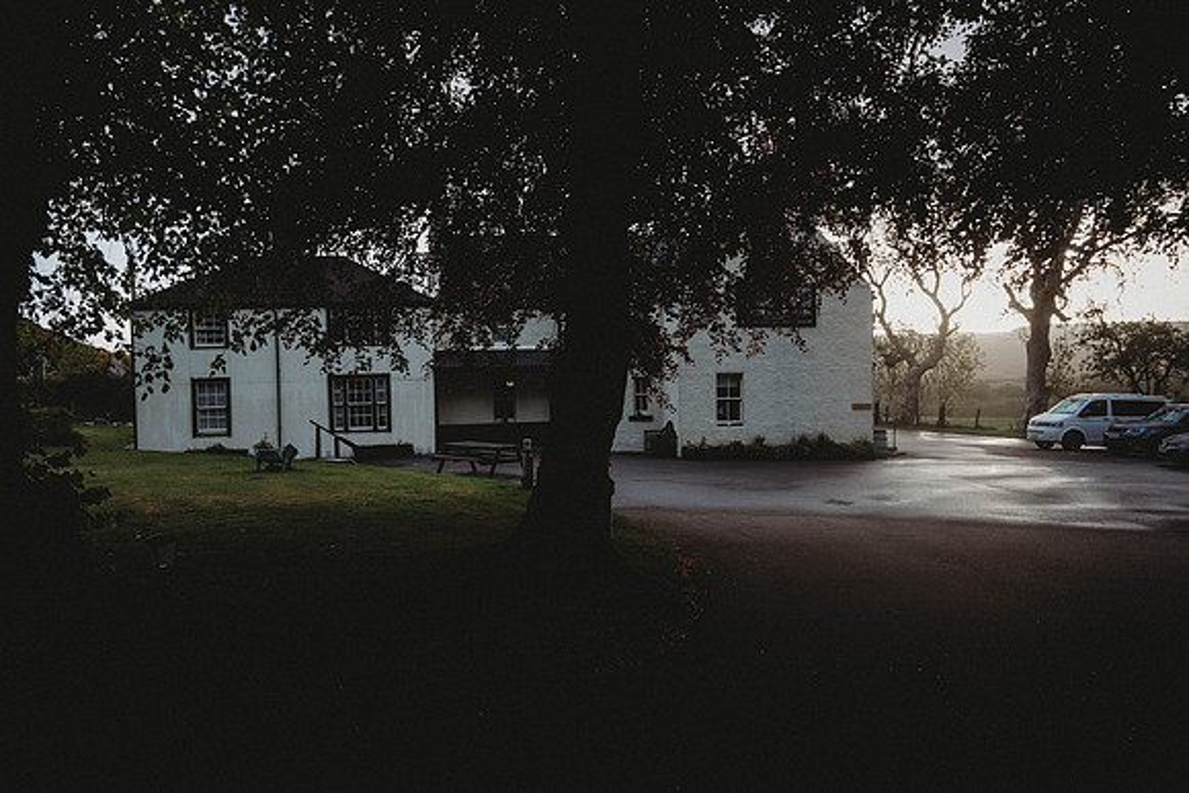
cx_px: 594
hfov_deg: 63.2
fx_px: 966
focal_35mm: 29
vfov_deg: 44.6
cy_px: 396
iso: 220
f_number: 4
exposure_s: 1/250
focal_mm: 19.5
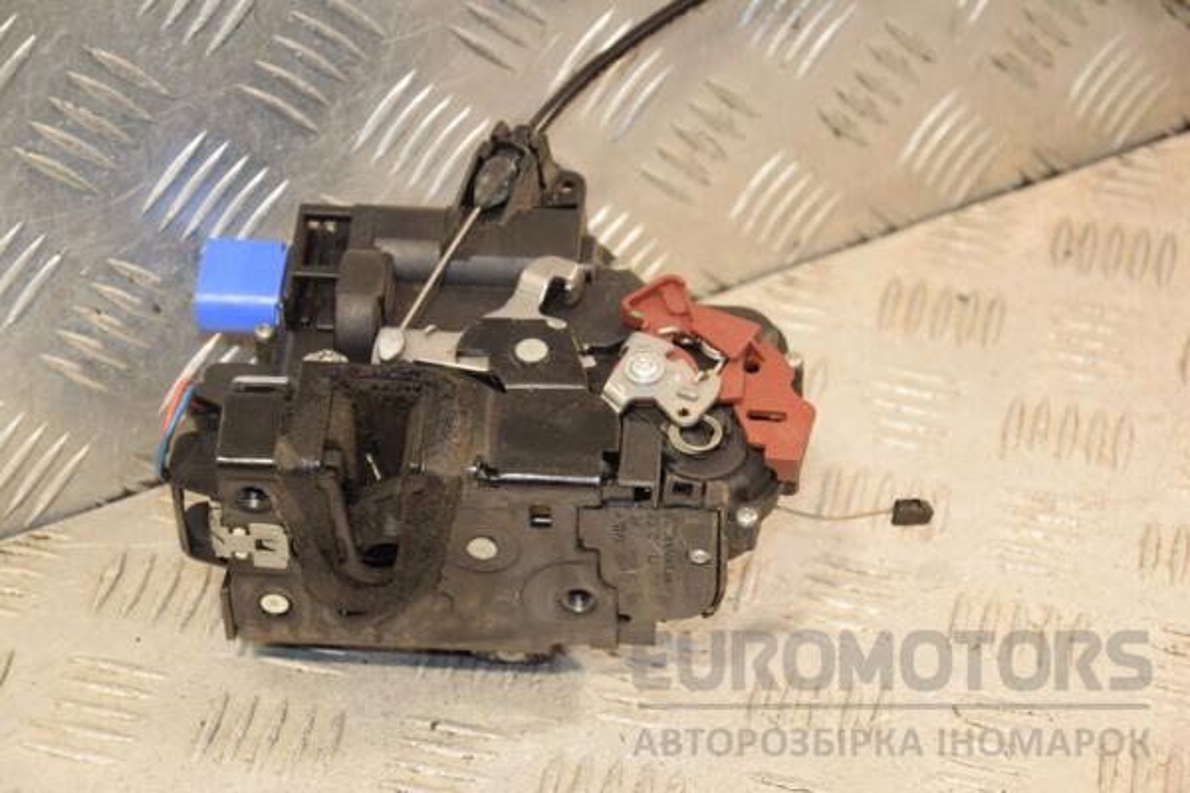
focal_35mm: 105
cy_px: 396
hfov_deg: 19.5
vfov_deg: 13.0
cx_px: 595
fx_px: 3471
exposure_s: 1/200
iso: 800
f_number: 5.3
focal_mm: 70
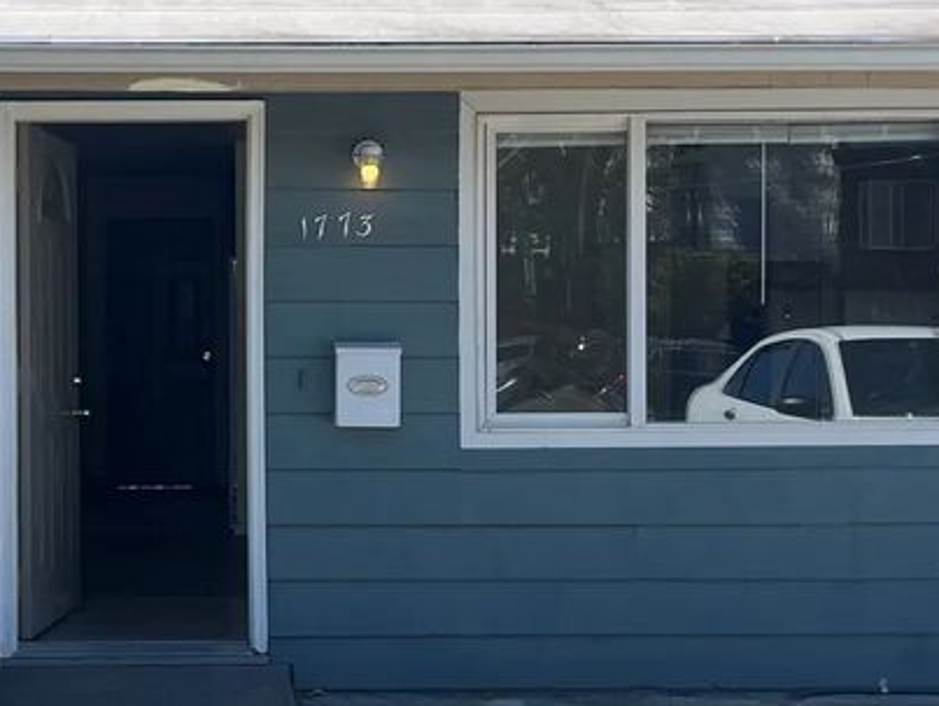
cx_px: 219
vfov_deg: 22.3
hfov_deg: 28.9
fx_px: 1792
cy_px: 336
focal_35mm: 66
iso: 50
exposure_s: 1/2571
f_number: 1.6
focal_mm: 5.1
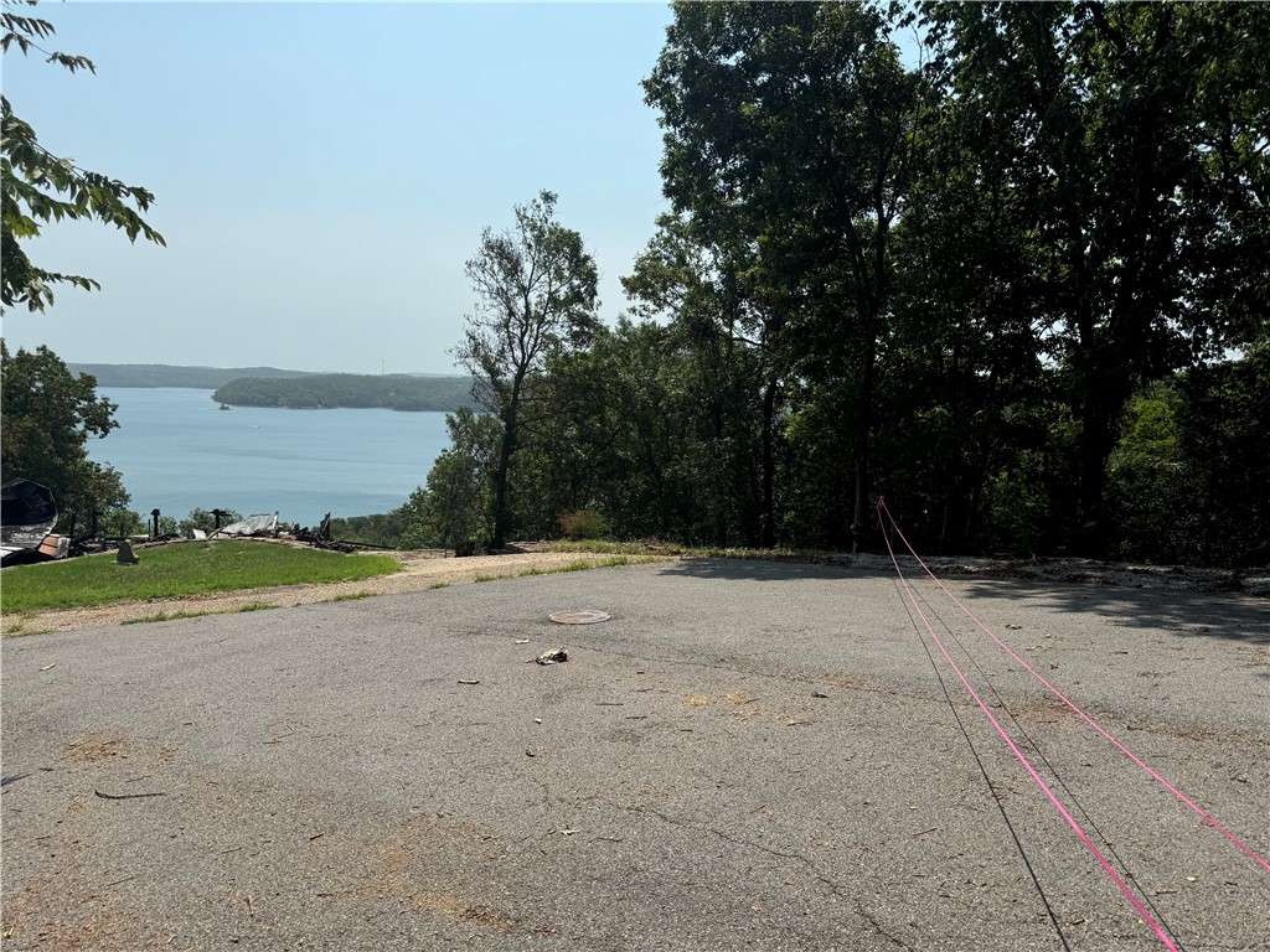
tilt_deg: -5.9
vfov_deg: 56.8
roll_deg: -2.2
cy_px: 476
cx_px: 635
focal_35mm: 24
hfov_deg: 71.6
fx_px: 881
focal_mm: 6.76
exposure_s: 1/6410
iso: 80
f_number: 1.78
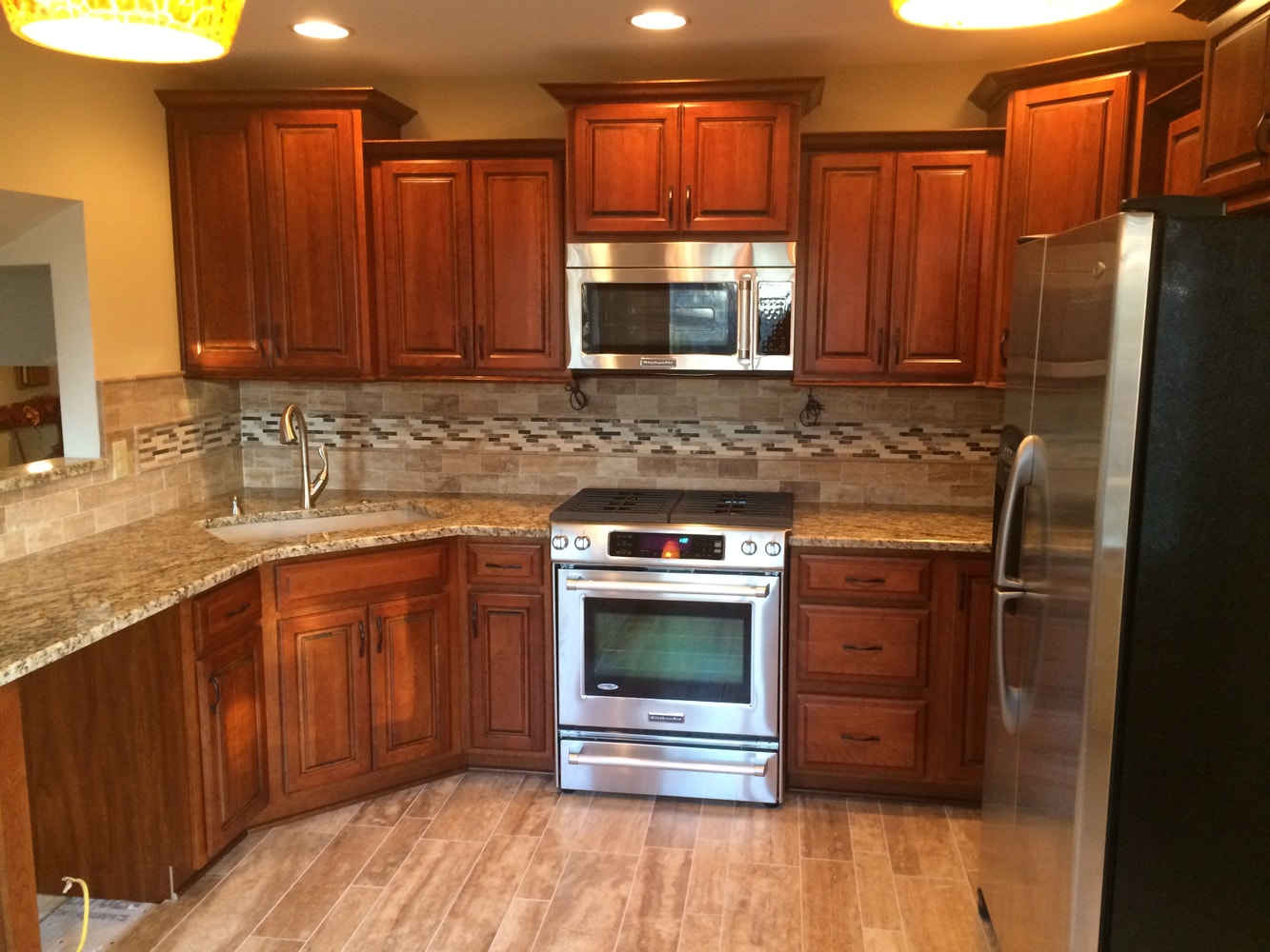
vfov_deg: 46.8
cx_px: 635
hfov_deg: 60.0
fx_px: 1101
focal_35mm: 30
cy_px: 476
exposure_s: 1/30
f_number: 2.2
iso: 200
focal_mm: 4.12
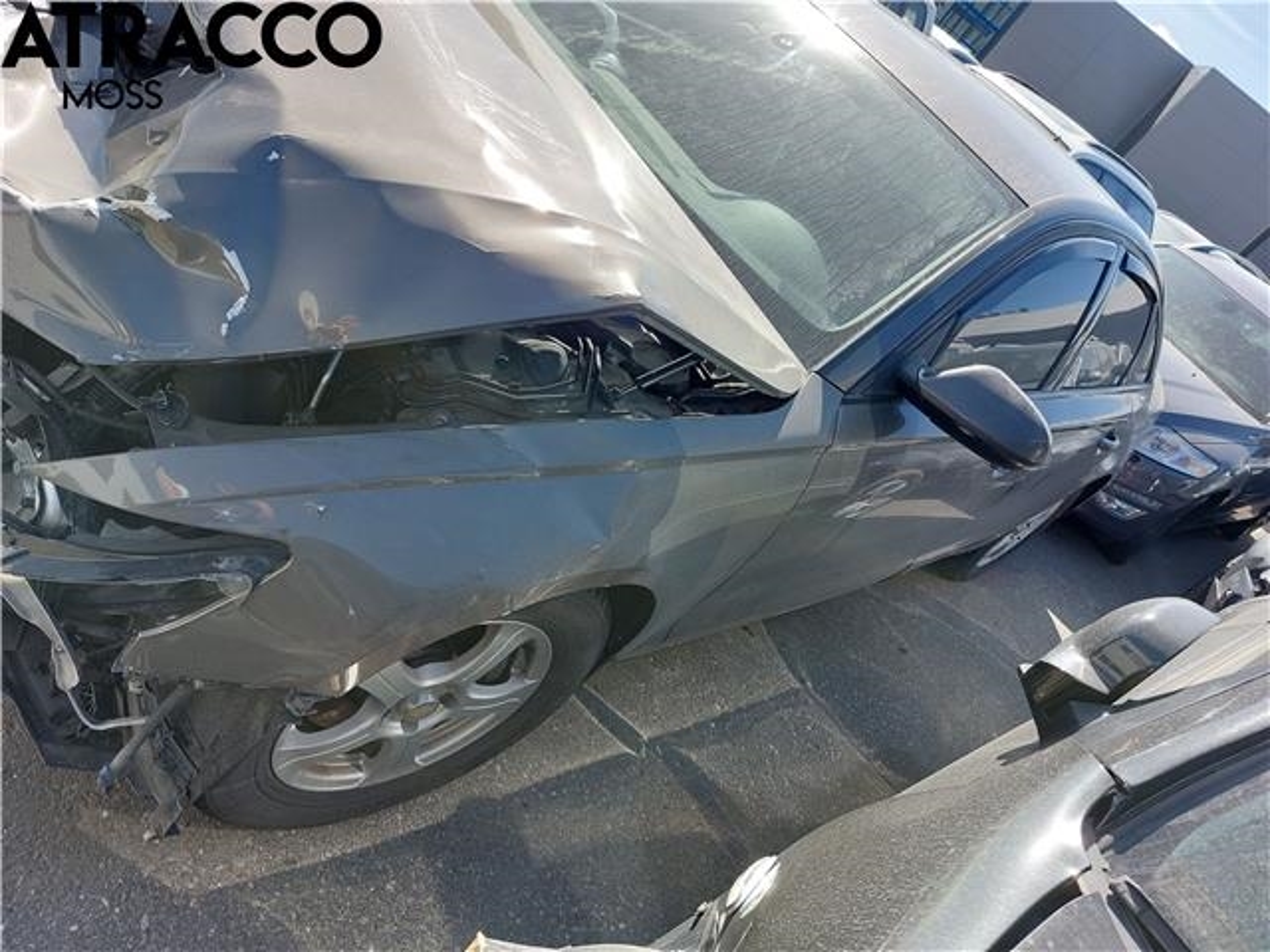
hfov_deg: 71.6
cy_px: 476
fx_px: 881
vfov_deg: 56.8
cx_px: 635
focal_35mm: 24
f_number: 1.8
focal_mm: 5.23
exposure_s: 1/309
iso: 25
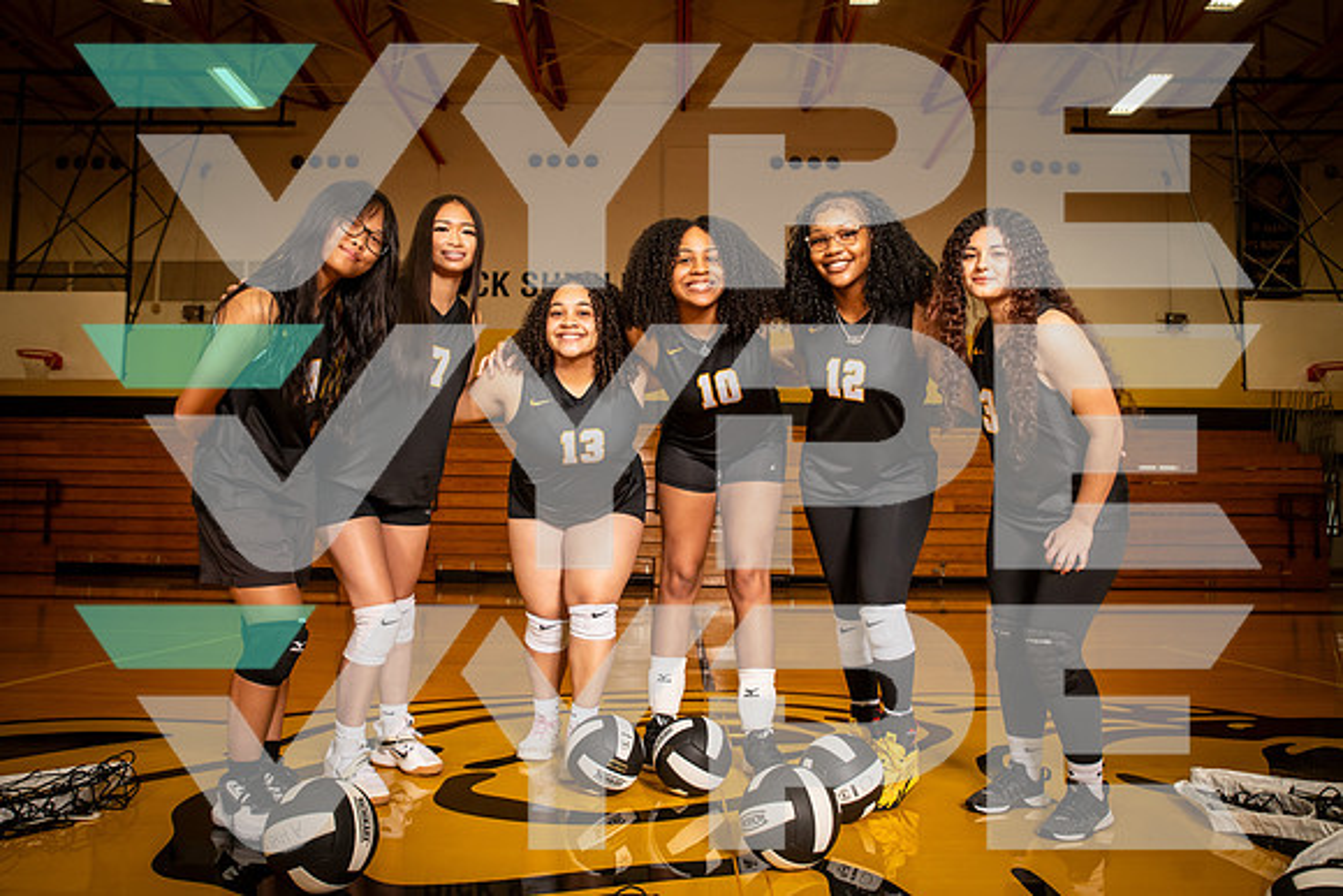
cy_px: 448
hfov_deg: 69.4
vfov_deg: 49.6
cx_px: 672
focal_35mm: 26
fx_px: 970
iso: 800
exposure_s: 1/320
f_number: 7.1
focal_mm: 26
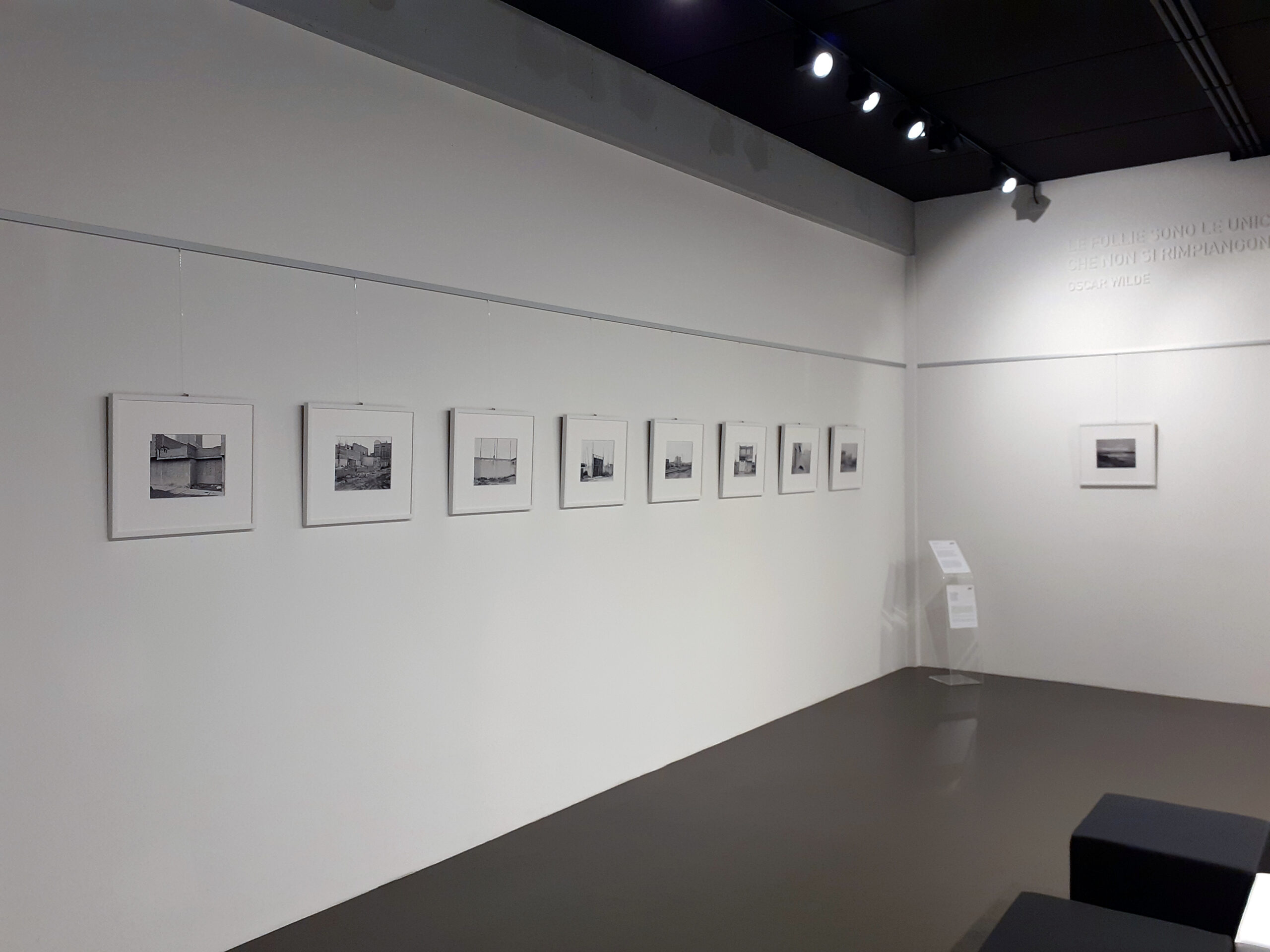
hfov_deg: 65.3
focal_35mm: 27
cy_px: 476
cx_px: 635
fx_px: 991
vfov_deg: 51.4
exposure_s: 1/100
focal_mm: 3.6
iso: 64
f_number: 1.9
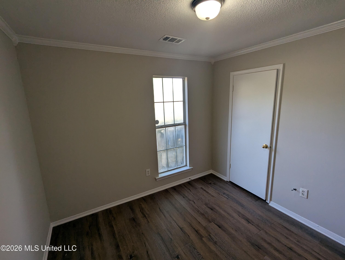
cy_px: 130
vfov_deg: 78.2
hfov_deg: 94.4
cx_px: 172
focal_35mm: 16
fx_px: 160
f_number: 2.2
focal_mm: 2.35
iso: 144
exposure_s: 1/90.9
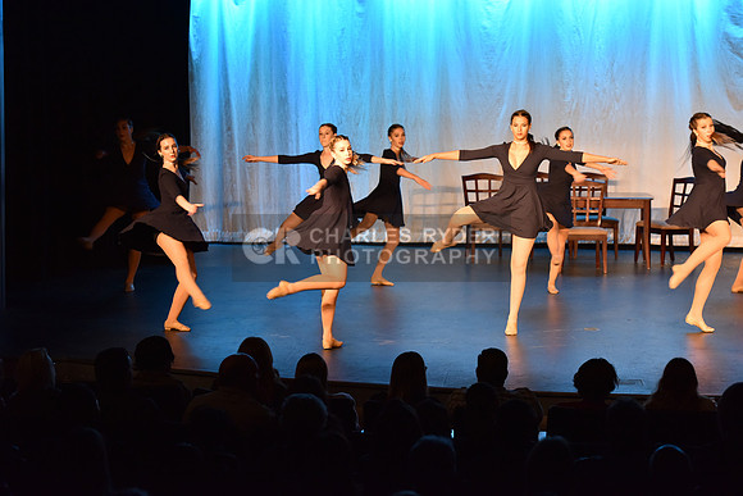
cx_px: 372
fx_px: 2064
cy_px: 248
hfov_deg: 20.4
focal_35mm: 100
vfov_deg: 13.7
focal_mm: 100
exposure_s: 1/200
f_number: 4
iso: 2000
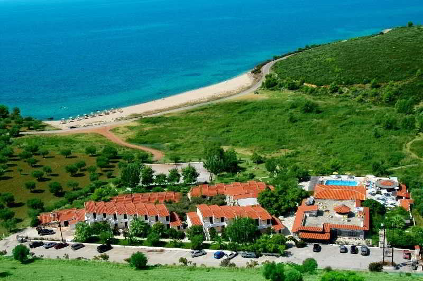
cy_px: 140
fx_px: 511
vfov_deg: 30.8
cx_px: 212
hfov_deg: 45.0
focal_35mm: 44
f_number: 9
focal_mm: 29
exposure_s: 1/500
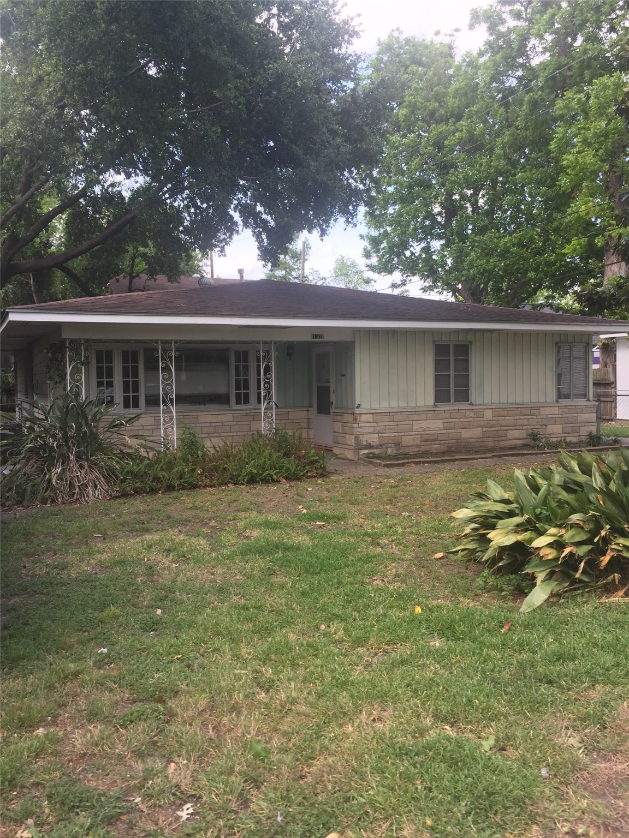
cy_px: 419
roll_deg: +0.8
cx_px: 314
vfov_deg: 61.7
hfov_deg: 48.2
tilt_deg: -2.0
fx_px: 703
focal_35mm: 29
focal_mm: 4.15
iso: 32
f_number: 2.2
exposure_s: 1/324
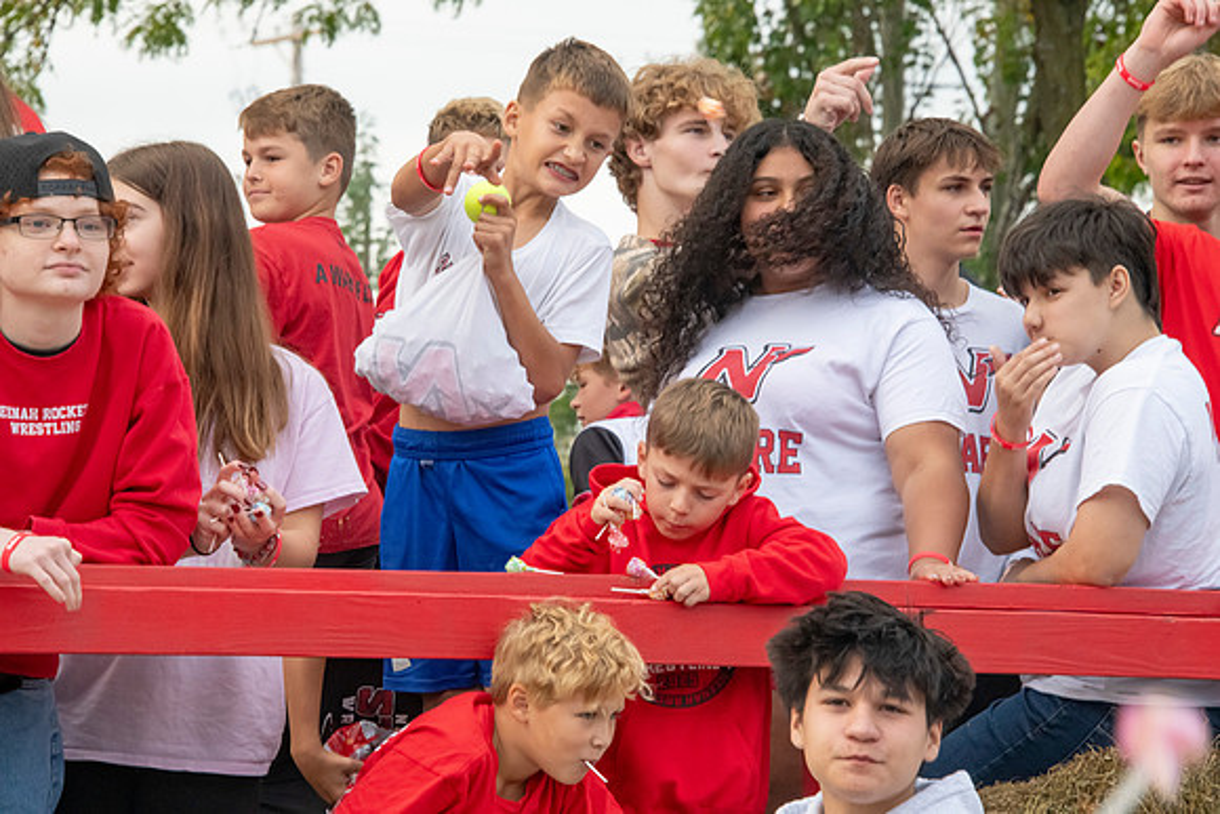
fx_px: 6101
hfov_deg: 11.4
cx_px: 610
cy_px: 407
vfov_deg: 7.6
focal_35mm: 180
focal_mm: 180
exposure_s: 1/400
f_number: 11
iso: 3200
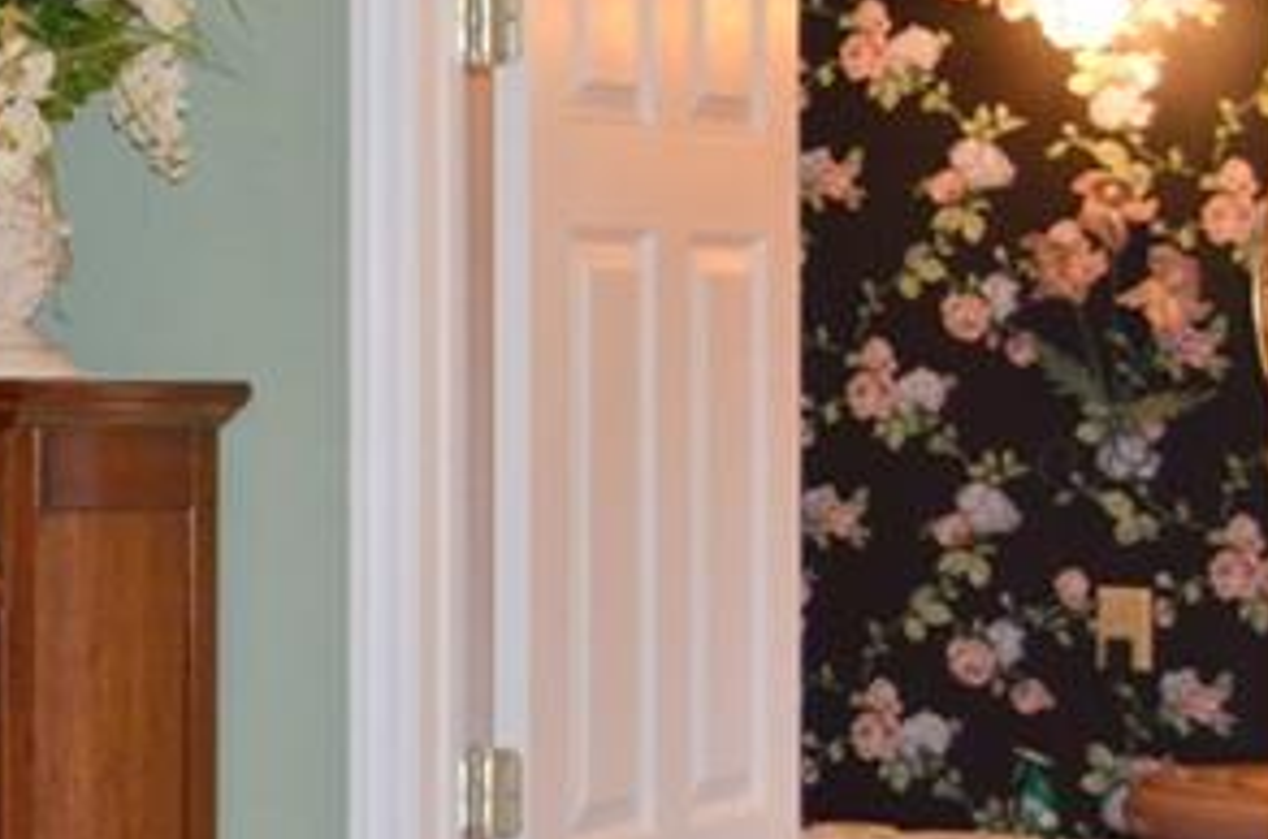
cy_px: 108
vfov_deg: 10.8
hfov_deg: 14.6
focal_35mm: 126
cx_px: -896
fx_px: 4428
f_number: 4
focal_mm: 24
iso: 800
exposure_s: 1/60
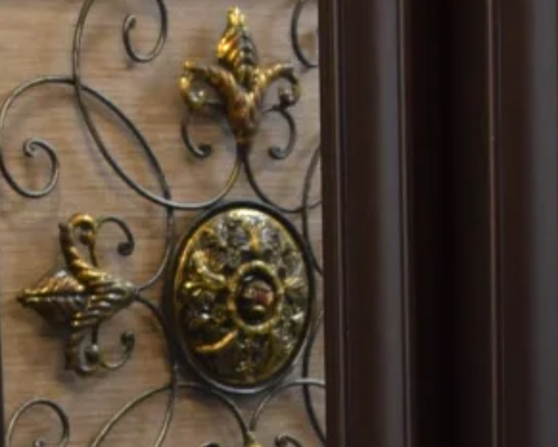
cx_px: -108
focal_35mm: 223
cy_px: 963
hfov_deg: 8.6
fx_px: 3684
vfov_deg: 6.7
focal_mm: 18
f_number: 4.5
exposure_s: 1/80
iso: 400
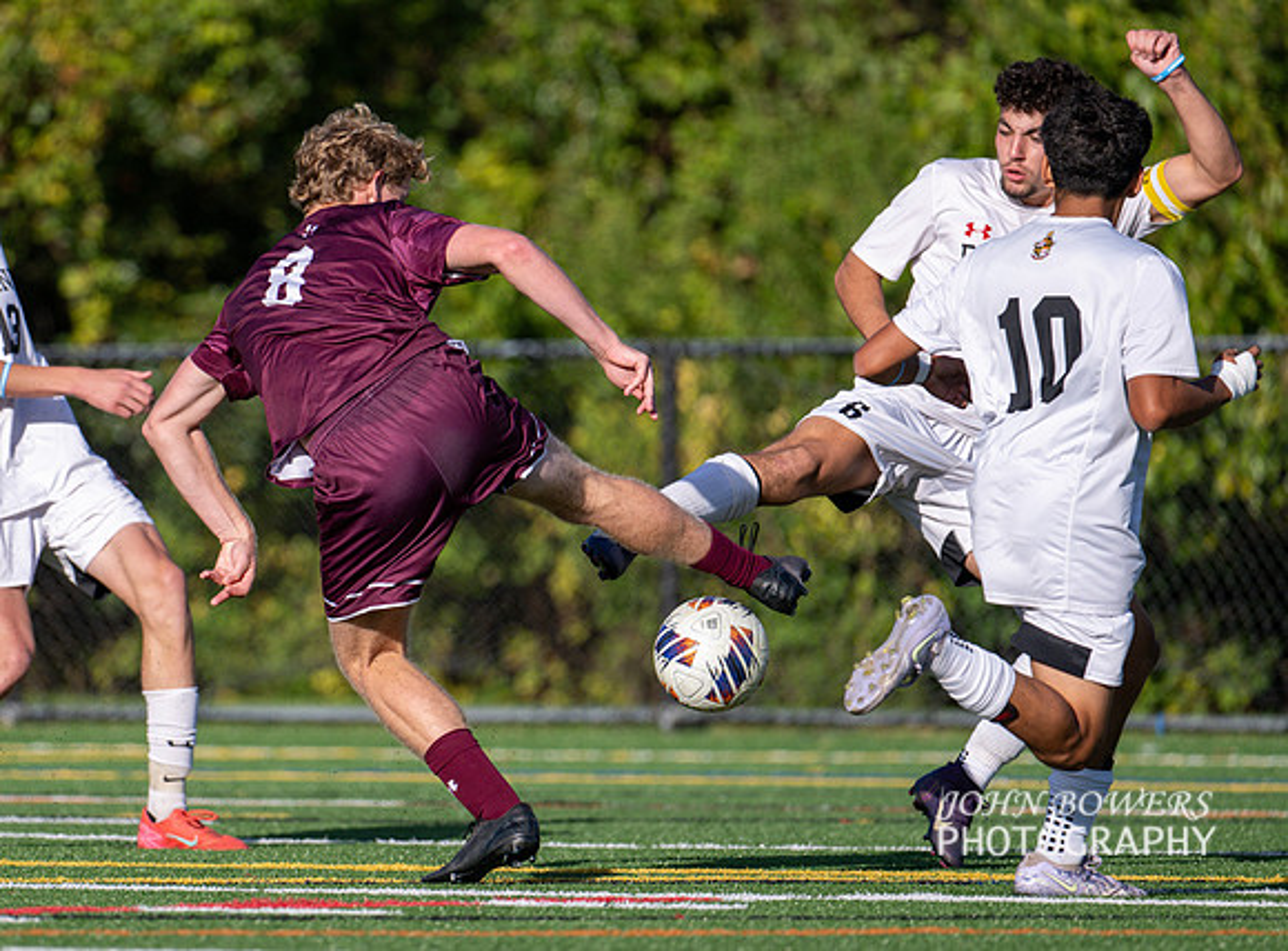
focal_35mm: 581
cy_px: 493
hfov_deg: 3.4
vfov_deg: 2.5
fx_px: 21479
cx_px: 335
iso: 360
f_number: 4.5
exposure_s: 1/2500
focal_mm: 400
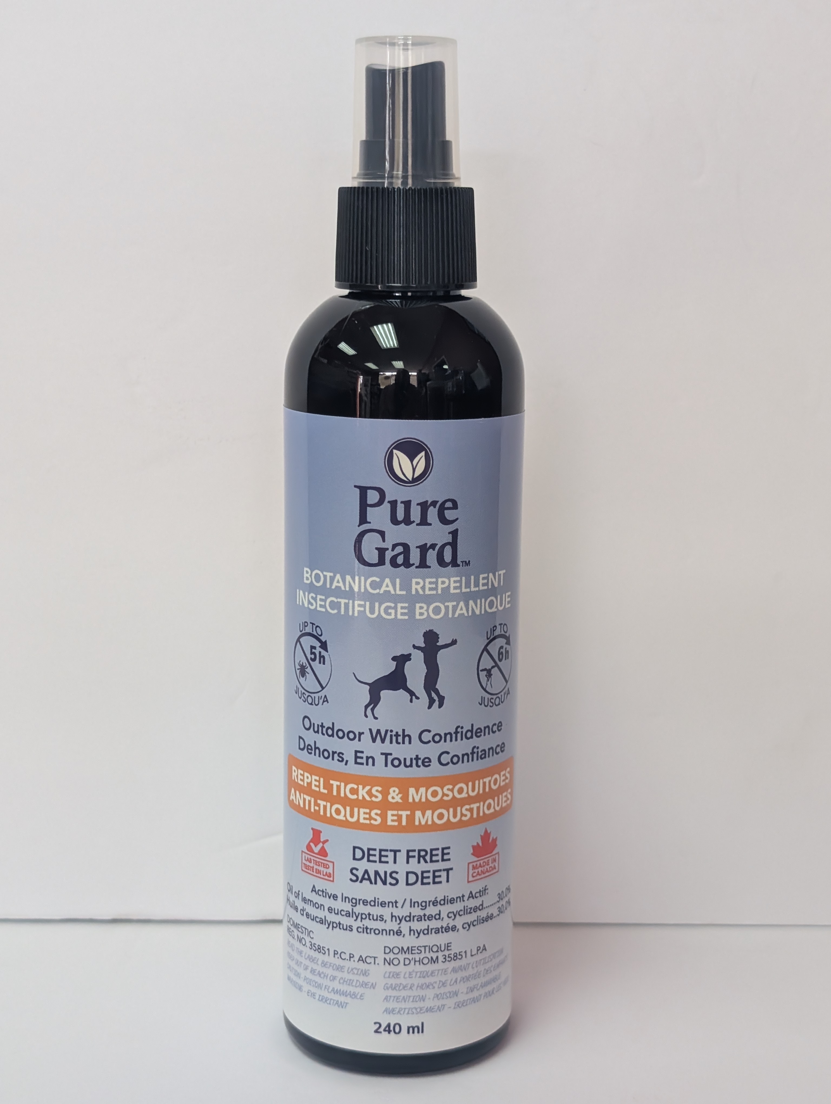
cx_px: 416
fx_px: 1564
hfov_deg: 29.7
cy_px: 552
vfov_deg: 38.9
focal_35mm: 49
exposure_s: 1/120
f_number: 1.68
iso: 238
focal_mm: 6.9
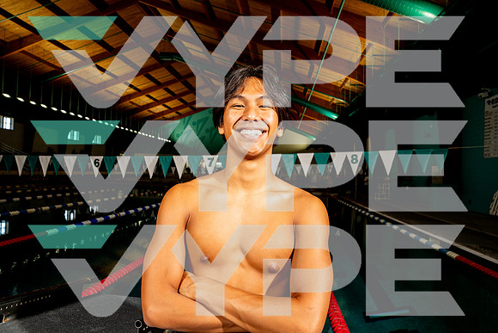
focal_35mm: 24
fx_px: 332
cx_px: 249
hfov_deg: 73.7
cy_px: 166
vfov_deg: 53.2
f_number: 7.1
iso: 500
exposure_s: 1/125
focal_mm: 24
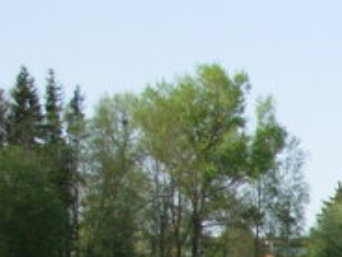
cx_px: 699
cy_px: 536
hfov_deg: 10.9
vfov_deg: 8.5
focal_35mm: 165
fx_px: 1630
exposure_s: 1/575
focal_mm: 6.3
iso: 50
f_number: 2.9
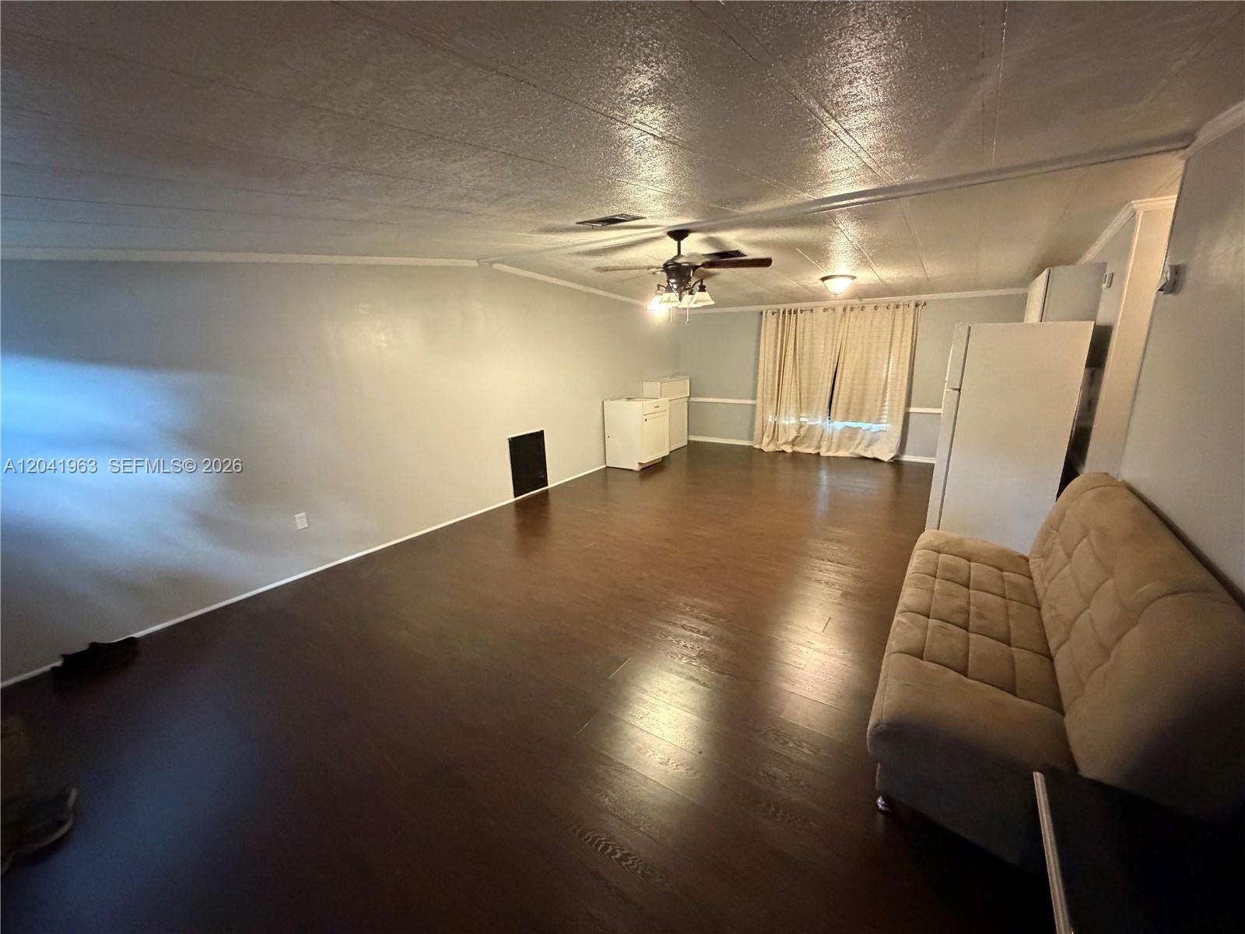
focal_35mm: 14
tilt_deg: -14.8
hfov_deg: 102.1
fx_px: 504
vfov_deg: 85.7
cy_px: 467
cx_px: 622
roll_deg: +2.9
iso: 1250
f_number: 2.2
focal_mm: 2.22
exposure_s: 1/60
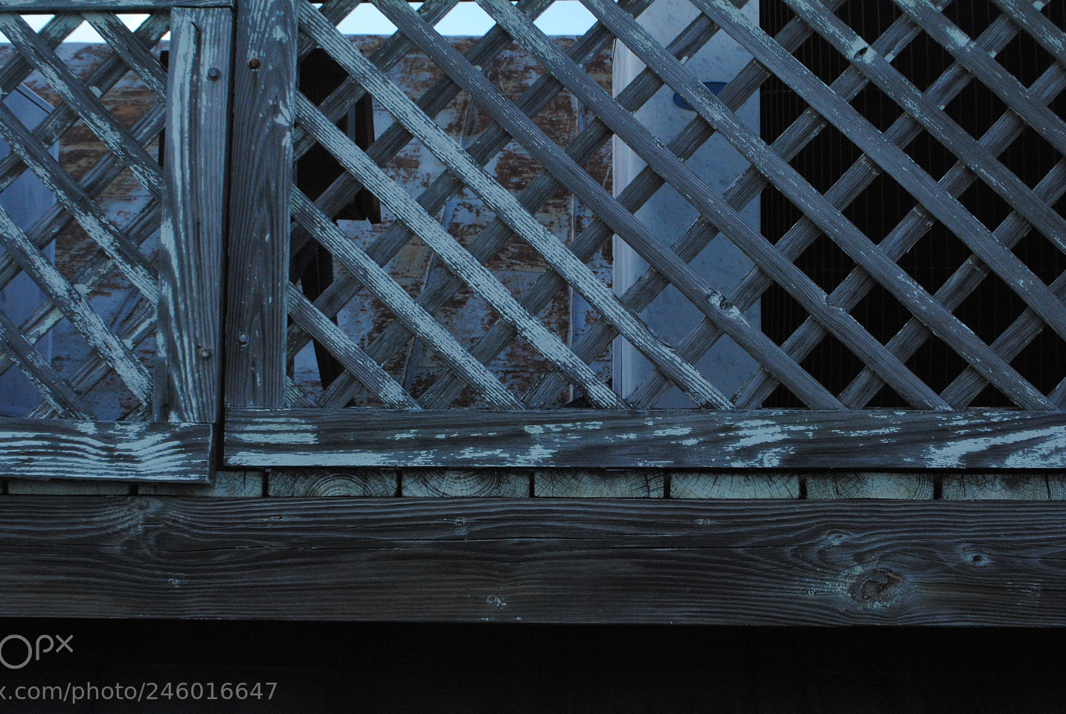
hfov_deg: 40.6
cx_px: 484
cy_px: 351
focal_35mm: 49
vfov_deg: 27.8
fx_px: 1439
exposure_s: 1/400
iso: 800
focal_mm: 29
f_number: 10
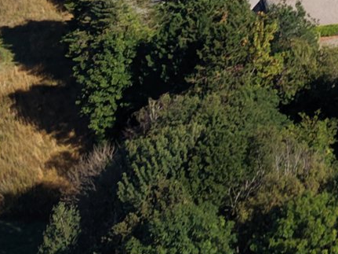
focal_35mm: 167
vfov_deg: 8.4
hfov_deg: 11.4
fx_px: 1630
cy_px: -277
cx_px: 480
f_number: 1.8
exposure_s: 1/5000
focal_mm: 8.67
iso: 200
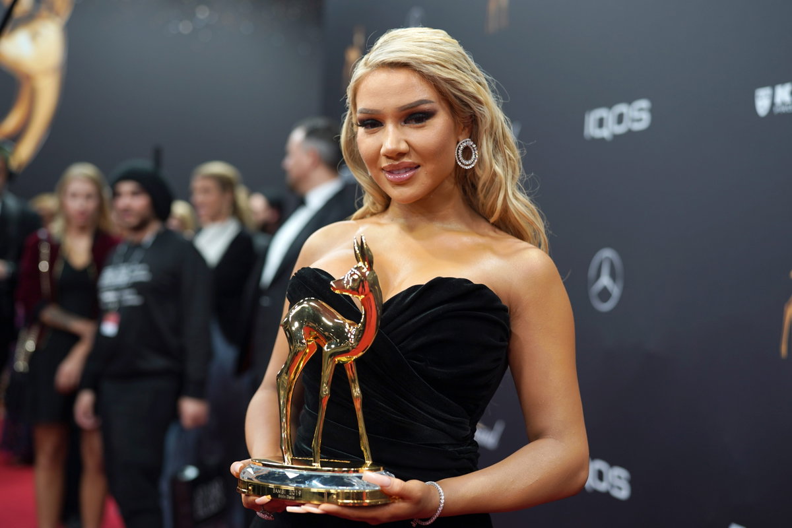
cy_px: 264
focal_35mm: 50
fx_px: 1100
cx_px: 396
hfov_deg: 39.6
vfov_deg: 27.0
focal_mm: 50
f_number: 2
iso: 100
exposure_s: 1/160
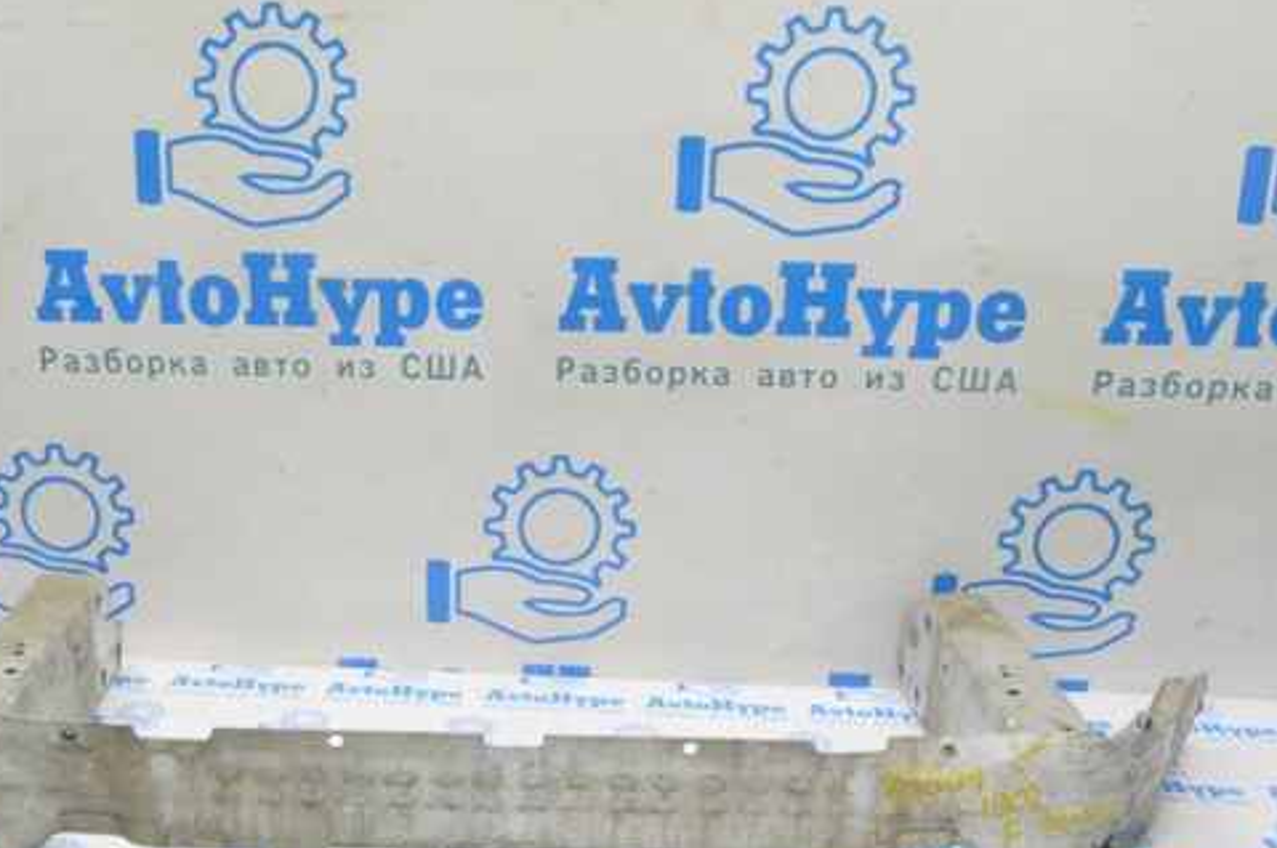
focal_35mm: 44
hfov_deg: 44.1
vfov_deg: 30.4
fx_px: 1559
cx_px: 471
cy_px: 506
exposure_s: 1/15
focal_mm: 22
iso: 6400
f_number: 20
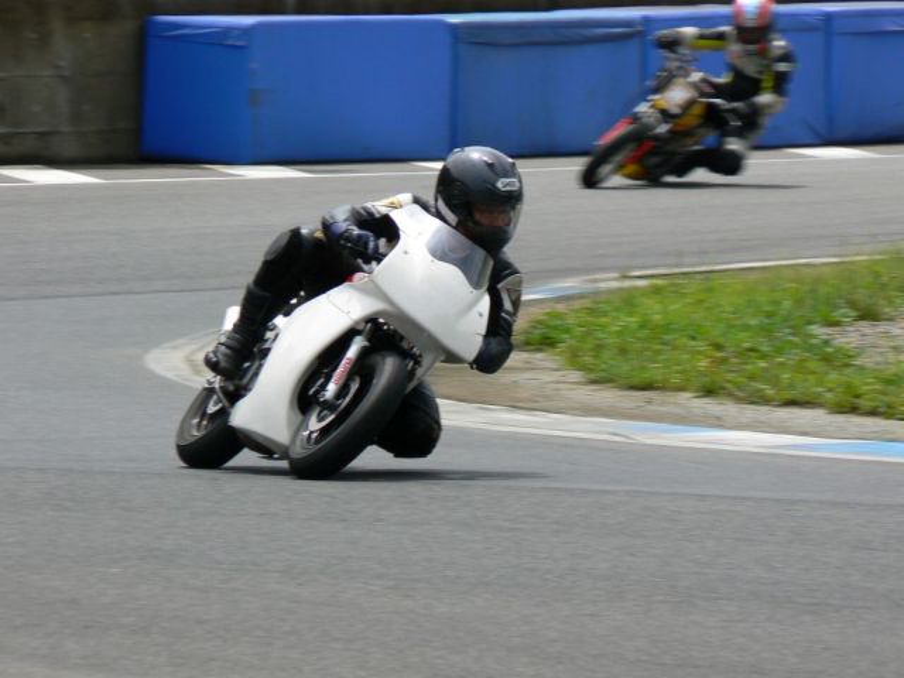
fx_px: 11282
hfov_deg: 4.6
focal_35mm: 432
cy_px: 339
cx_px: 452
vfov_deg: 3.4
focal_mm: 72
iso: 80
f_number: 8
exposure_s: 1/400
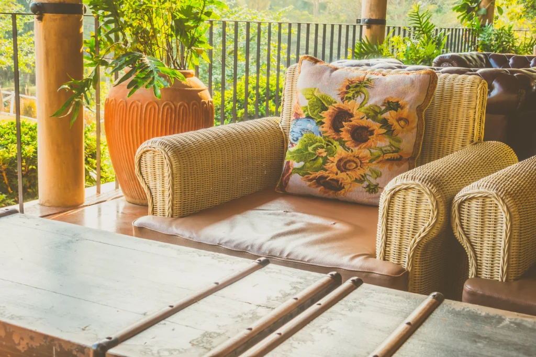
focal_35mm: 50
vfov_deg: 27.0
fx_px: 744
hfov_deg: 39.6
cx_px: 268
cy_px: 178
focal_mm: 18.5
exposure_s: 1/60
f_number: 5.6
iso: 125
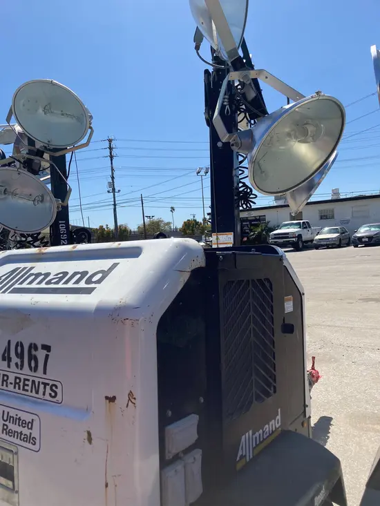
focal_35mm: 28
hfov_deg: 49.8
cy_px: 253
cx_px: 190
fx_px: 410
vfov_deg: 63.4
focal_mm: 3.99
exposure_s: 1/2558
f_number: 1.8
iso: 20
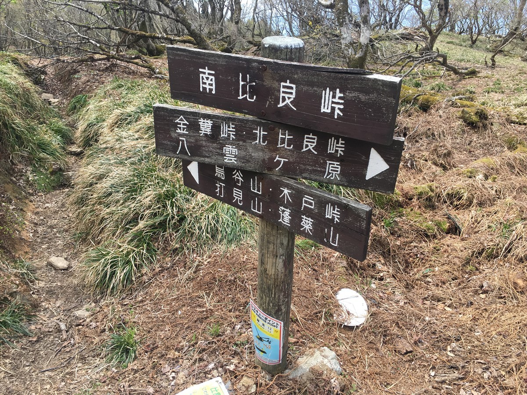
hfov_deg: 61.7
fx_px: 442
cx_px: 264
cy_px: 198
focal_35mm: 29
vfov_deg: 48.2
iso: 25
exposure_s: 1/458
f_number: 2.2
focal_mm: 4.15
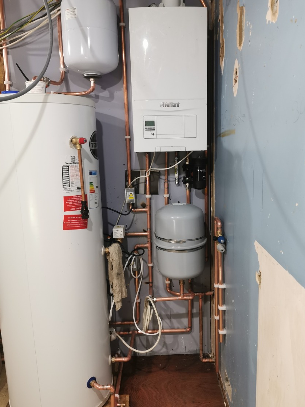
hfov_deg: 48.2
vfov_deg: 61.6
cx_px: 159
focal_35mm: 29
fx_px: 341
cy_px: 198
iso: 320
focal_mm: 5.56
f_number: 1.6
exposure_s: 1/33.3
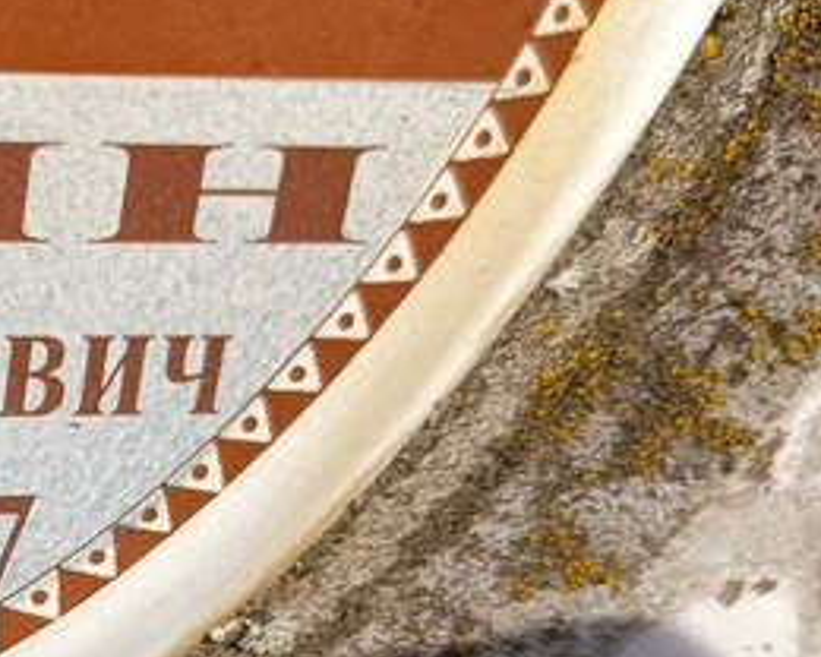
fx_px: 1822
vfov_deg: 19.7
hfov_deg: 22.8
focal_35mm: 75
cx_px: -234
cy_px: 701
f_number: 1.69
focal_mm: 4.76
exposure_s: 1/1230
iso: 117
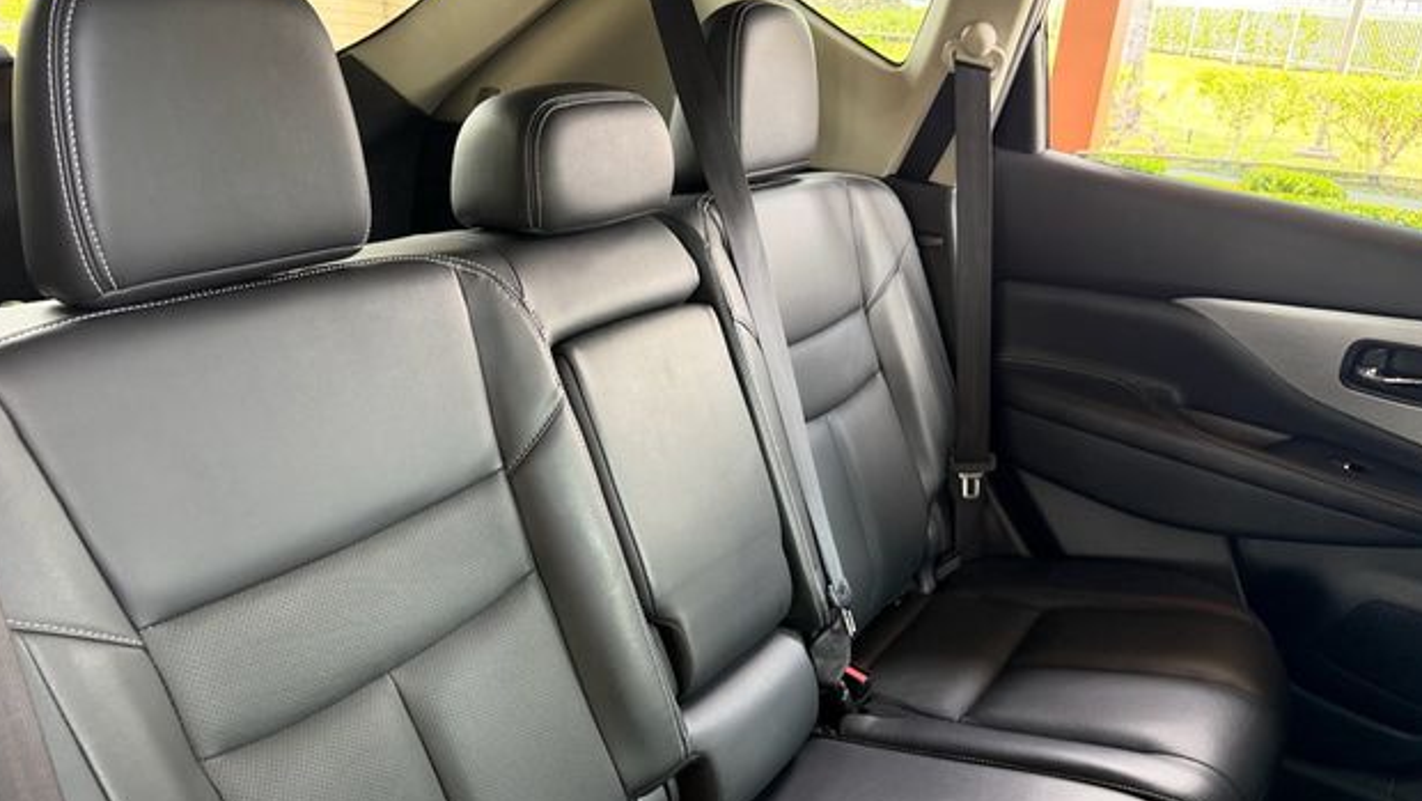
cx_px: 718
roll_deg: -2.0
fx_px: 1018
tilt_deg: -27.9
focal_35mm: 27
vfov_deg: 42.4
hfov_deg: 69.8
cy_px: 521
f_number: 1.78
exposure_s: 1/60
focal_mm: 6.76
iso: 250
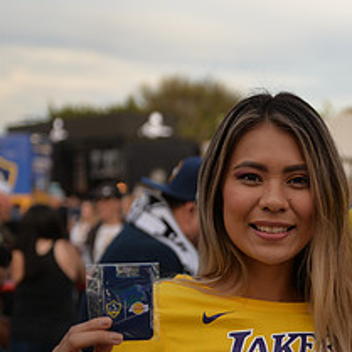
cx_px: 467
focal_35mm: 99
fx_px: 1139
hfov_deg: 16.5
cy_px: 228
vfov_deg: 17.5
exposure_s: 1/1000
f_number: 2.8
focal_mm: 42
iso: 200
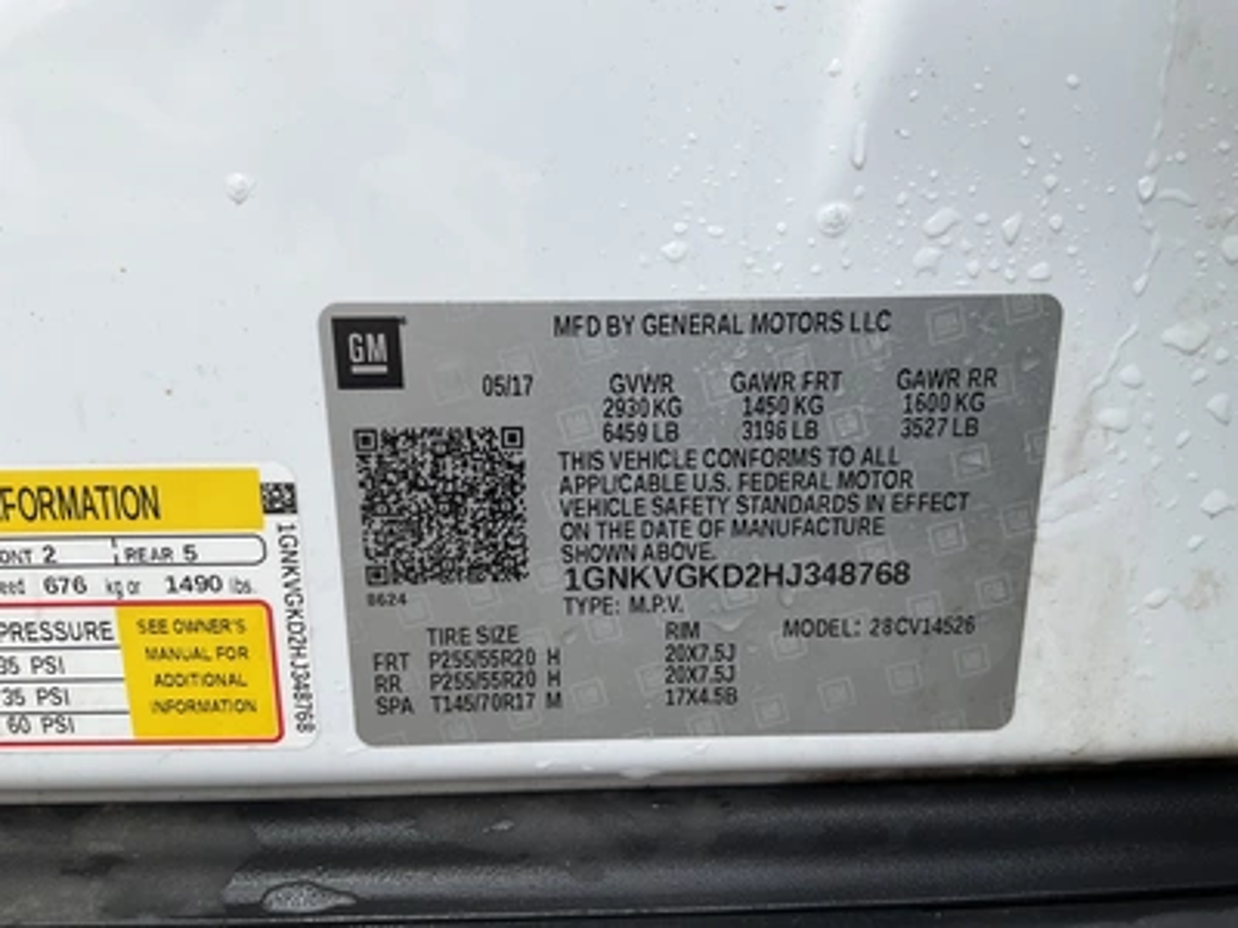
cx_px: 619
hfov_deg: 61.7
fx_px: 1037
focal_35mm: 29
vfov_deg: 48.2
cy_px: 464
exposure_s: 1/439
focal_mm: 3
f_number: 1.8
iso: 25
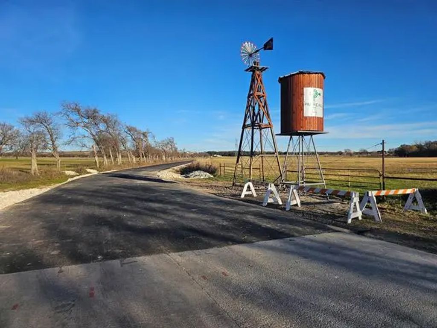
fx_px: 290
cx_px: 218
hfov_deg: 73.9
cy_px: 164
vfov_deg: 58.9
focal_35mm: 23
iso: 10
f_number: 1.7
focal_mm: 6.3
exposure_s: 1/744
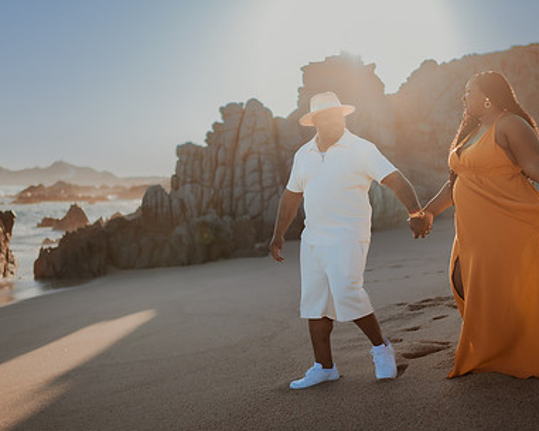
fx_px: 798
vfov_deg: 30.2
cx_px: 253
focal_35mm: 50
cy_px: 169
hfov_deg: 37.3
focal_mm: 35
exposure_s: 1/4000
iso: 100
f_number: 1.8
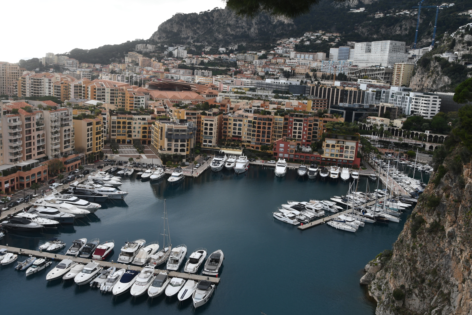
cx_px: 236
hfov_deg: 55.8
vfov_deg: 38.9
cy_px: 158
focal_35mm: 34
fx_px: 446
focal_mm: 23
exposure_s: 1/250
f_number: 7.1
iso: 200
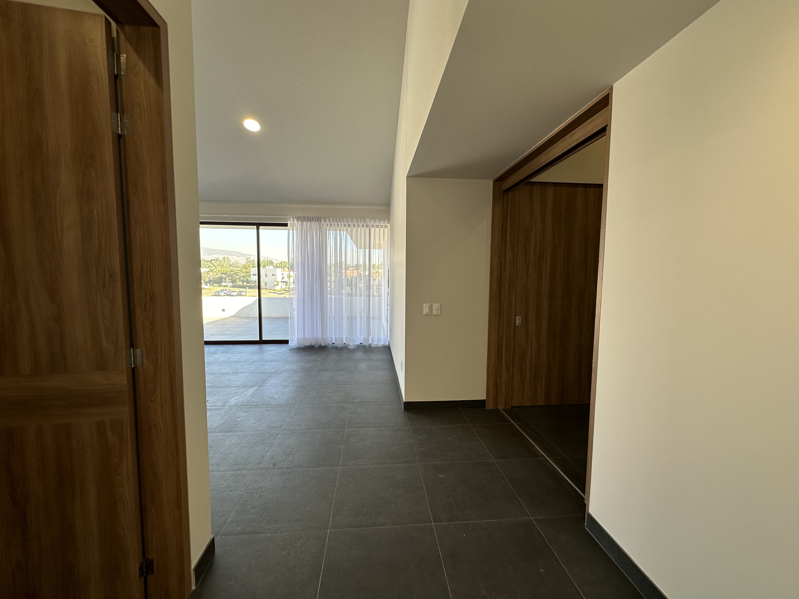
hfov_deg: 102.1
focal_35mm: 14
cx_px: 400
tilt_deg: -4.0
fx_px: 323
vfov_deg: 85.7
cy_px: 300
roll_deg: -0.6
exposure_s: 1/120
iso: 40
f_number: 2.2
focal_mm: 2.22
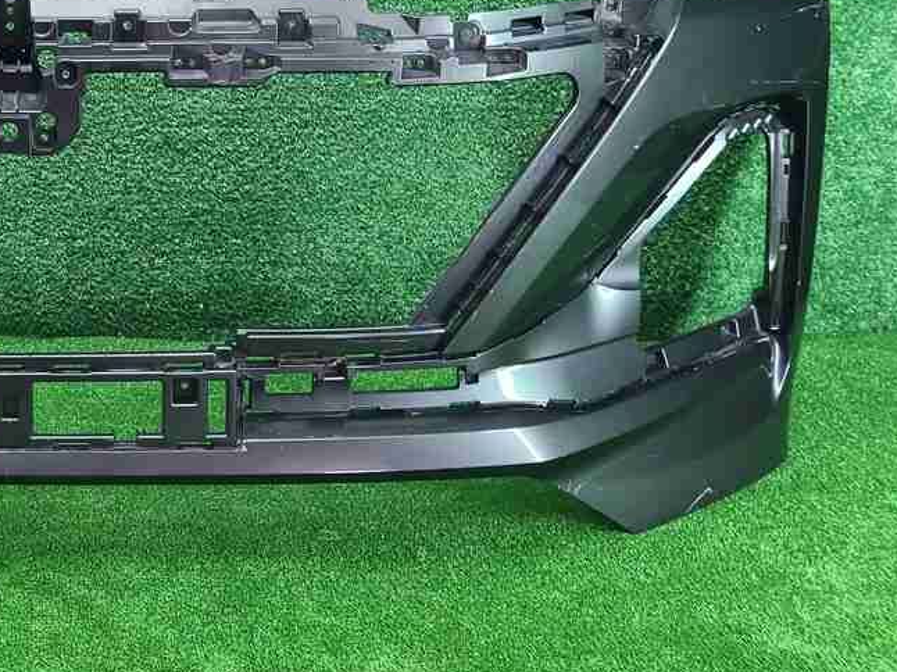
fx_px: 1502
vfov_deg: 24.7
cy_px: 107
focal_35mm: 58
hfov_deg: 30.9
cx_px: 3
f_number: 1.8
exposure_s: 1/50
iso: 279
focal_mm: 5.4
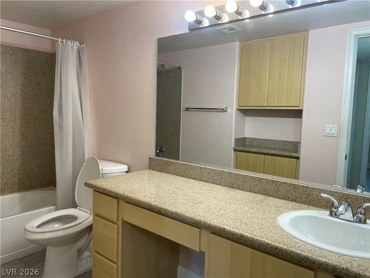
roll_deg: -1.6
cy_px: 139
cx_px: 185
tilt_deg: -4.9
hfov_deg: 67.3
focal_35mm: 26
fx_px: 278
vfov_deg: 53.1
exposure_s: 1/120
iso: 100
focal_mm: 4.2
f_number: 1.6
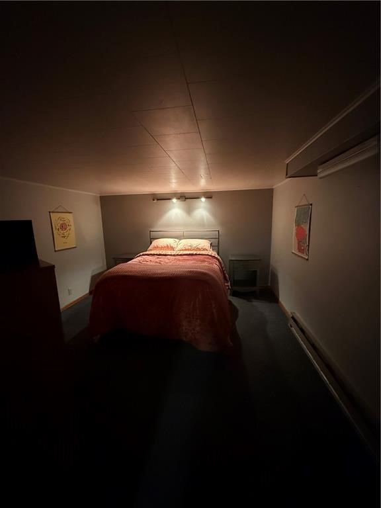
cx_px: 190
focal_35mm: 14
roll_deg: +1.0
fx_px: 205
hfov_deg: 85.7
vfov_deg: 102.1
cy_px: 254
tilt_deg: -9.5
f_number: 2.2
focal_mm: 2.22
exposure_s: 1/40
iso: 1250
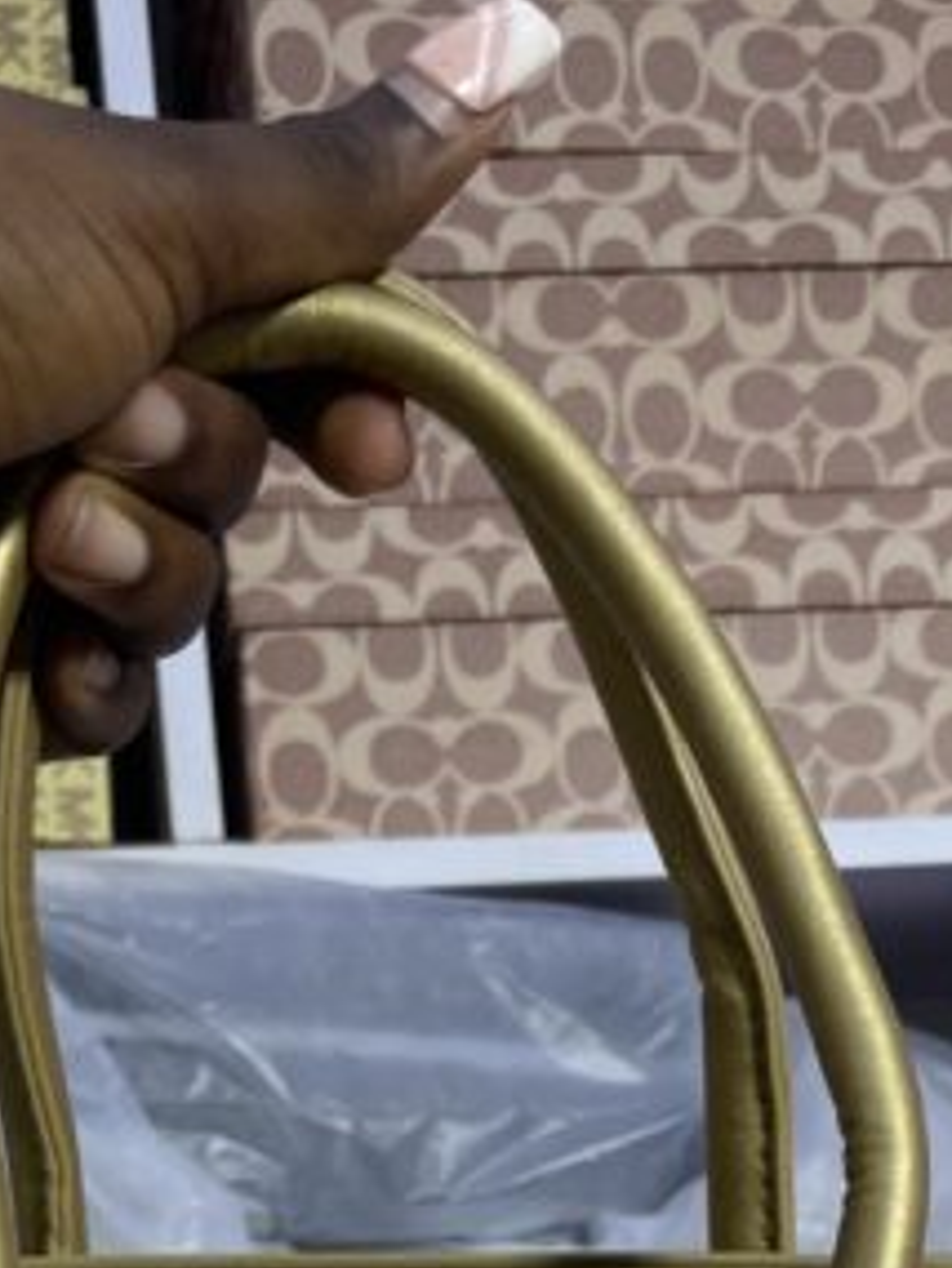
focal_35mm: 73
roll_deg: +5.2
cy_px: 1633
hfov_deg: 20.2
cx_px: 423
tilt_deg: -3.0
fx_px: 2675
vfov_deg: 23.6
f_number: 1.6
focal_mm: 4.2
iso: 32
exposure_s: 1/164
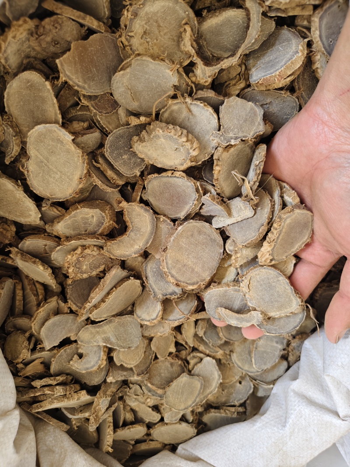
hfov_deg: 58.9
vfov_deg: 73.9
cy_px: 234
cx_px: 175
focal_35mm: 23
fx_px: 310
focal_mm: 5.56
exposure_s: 1/100
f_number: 1.88
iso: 249
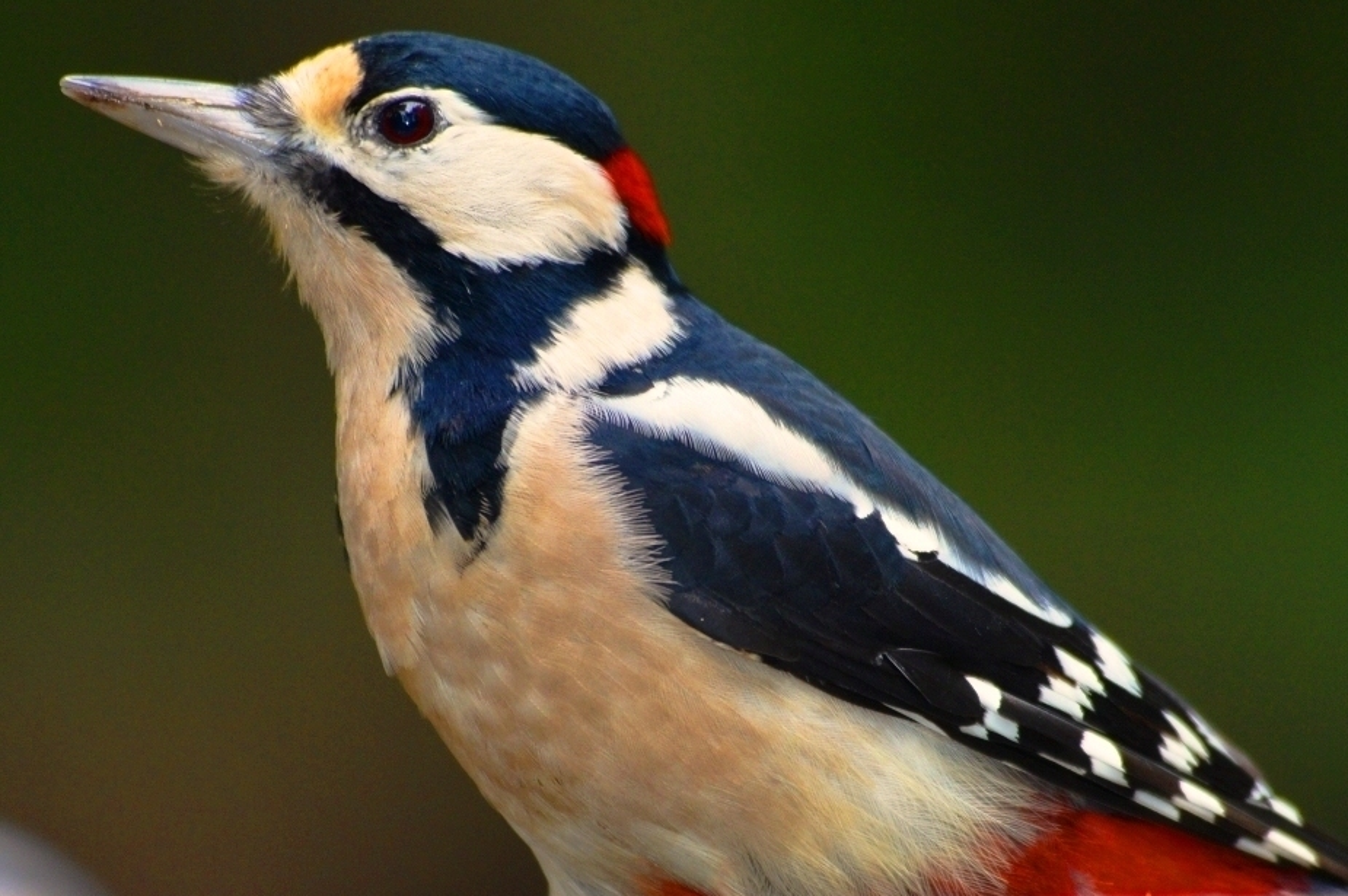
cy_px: 448
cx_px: 674
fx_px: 14964
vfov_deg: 3.4
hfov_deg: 5.2
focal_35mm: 400
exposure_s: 1/200
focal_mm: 400
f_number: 5.6
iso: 500
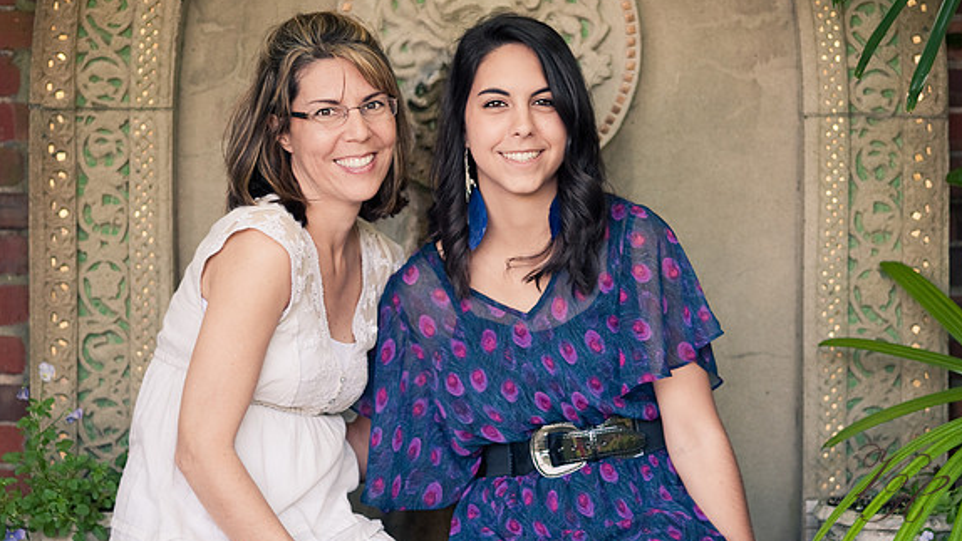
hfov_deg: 19.3
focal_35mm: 111
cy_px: 233
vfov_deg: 10.9
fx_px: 2832
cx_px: 481
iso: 320
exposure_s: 1/125
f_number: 2.8
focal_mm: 105
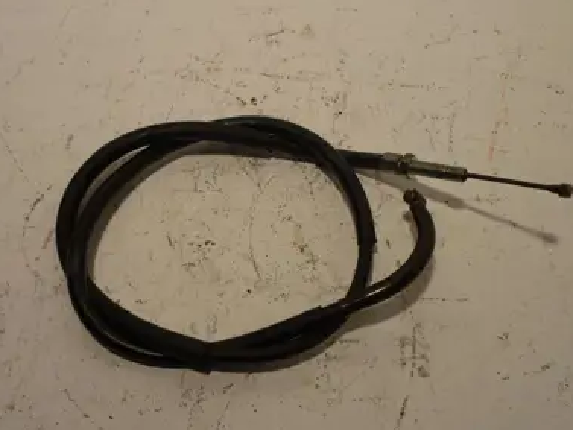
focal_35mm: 42
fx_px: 695
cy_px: 201
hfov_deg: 44.6
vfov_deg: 34.4
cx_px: 242
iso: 80
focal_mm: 5.5
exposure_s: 1/60
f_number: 2.8
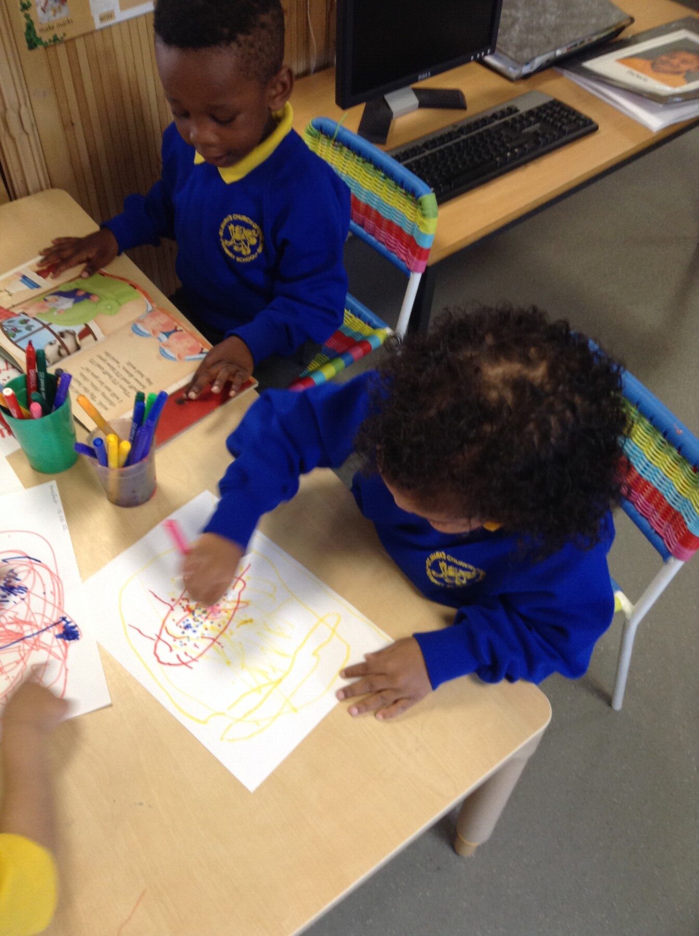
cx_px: 350
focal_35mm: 33
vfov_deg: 55.4
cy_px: 468
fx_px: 891
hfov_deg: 42.8
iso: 64
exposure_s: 1/24
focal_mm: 3.3
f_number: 2.4
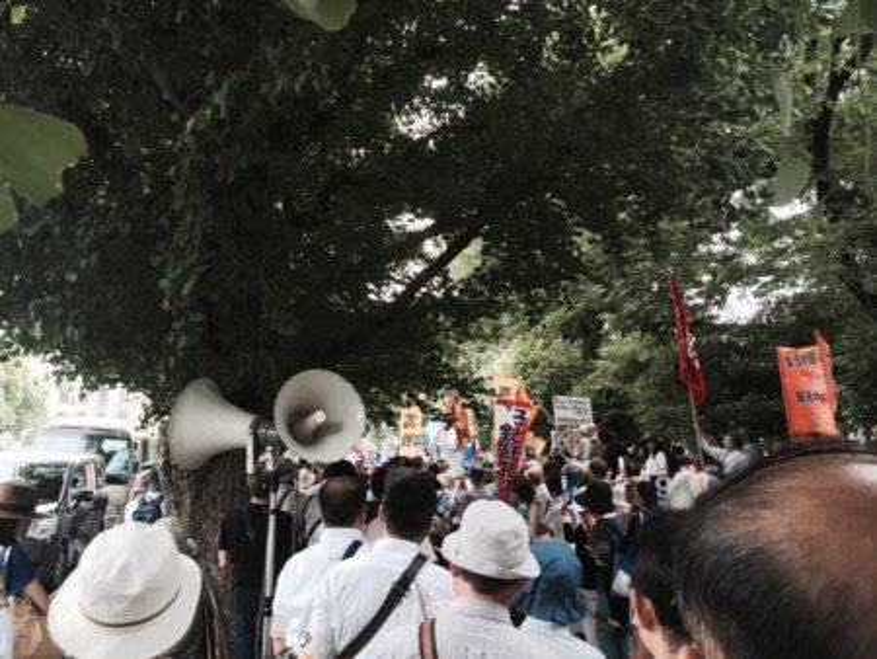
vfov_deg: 48.3
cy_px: 330
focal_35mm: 29
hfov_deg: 61.6
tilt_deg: +11.7
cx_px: 438
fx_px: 735
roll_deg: -3.0
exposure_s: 1/120
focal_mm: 4.15
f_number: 2.2
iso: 50
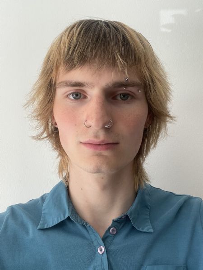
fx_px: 235
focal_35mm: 30
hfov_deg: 46.8
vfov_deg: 60.0
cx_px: 102
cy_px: 135
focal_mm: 2.71
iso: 160
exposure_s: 1/60
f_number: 2.2
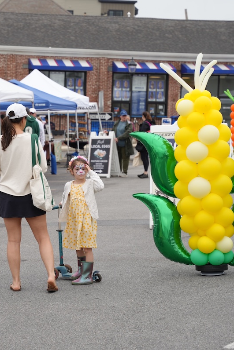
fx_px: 993
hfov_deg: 13.3
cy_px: 175
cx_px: 33
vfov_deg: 20.0
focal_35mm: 102
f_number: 4.5
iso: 100
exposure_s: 1/320
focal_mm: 67.6
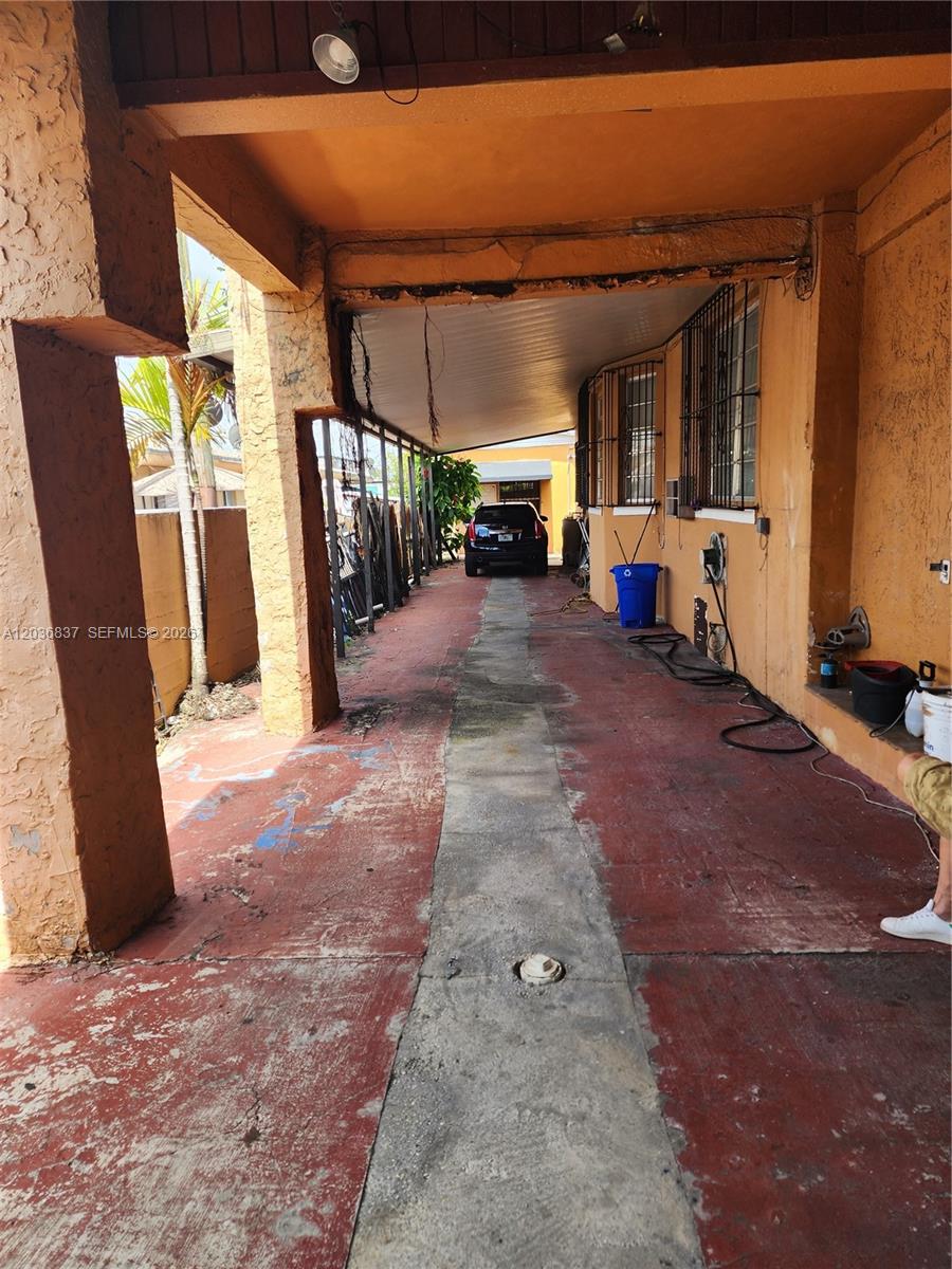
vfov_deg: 73.9
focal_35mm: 23
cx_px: 476
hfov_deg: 58.9
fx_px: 843
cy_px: 634
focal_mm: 6.4
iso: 20
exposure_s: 1/180
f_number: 1.8
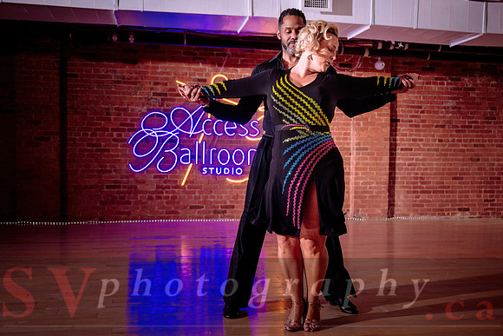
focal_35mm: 39
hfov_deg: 49.4
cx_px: 252
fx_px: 547
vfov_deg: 34.1
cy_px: 175
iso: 1250
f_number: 2.8
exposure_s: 1/320
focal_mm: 30
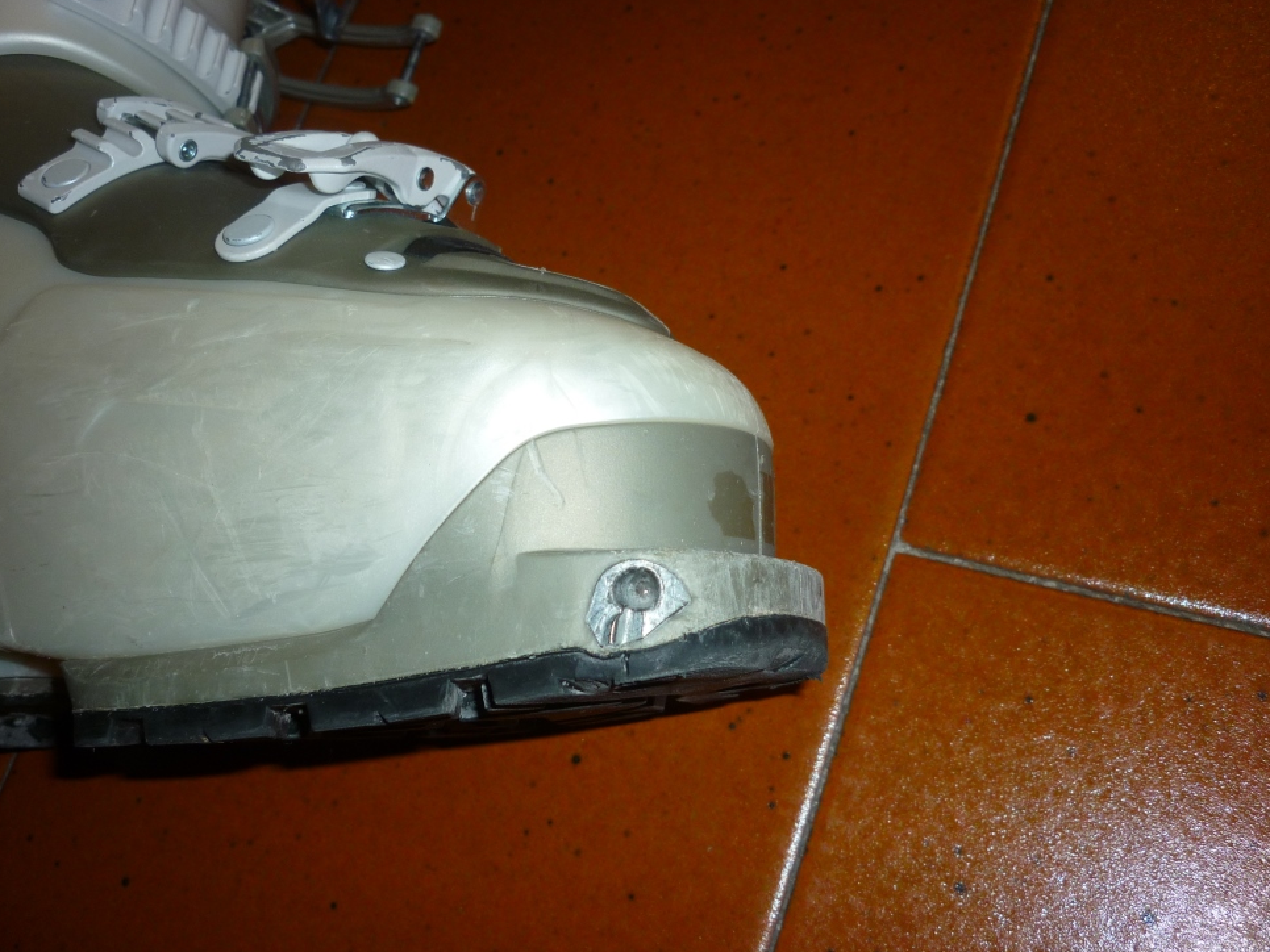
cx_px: 599
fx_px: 1284
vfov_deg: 40.7
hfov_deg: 52.6
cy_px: 459
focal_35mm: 35
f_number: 2.8
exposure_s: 1/30
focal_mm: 5.5
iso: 100
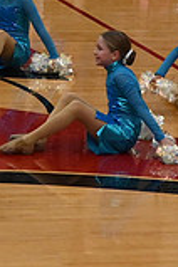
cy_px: -21
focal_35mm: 383
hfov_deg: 3.5
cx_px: -294
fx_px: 2840
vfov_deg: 5.4
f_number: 4
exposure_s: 1/500
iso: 5000
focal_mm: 70
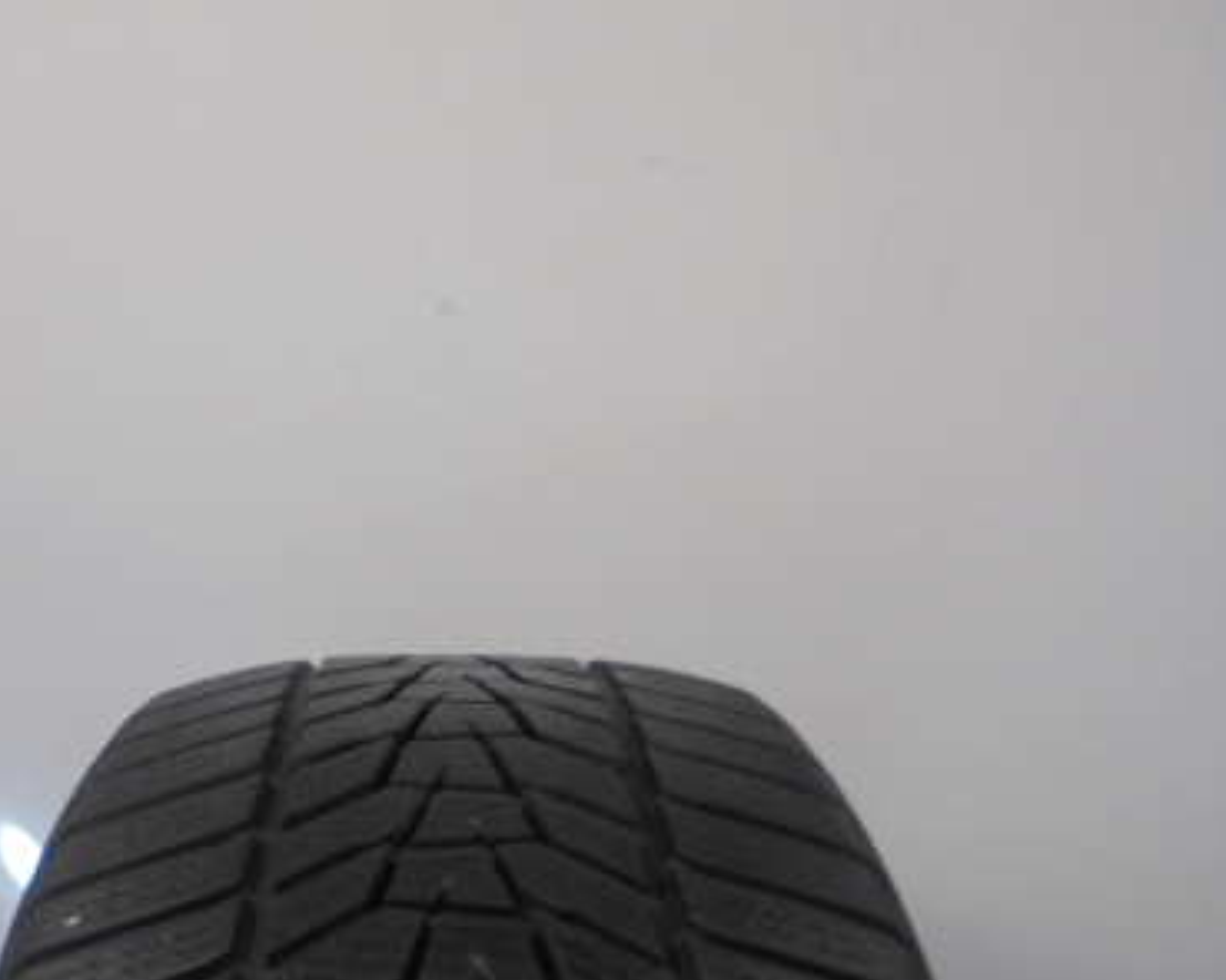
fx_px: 1596
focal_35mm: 44
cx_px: 415
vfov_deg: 33.3
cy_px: 767
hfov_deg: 41.5
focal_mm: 4.6
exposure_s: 1/40
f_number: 3.5
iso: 100
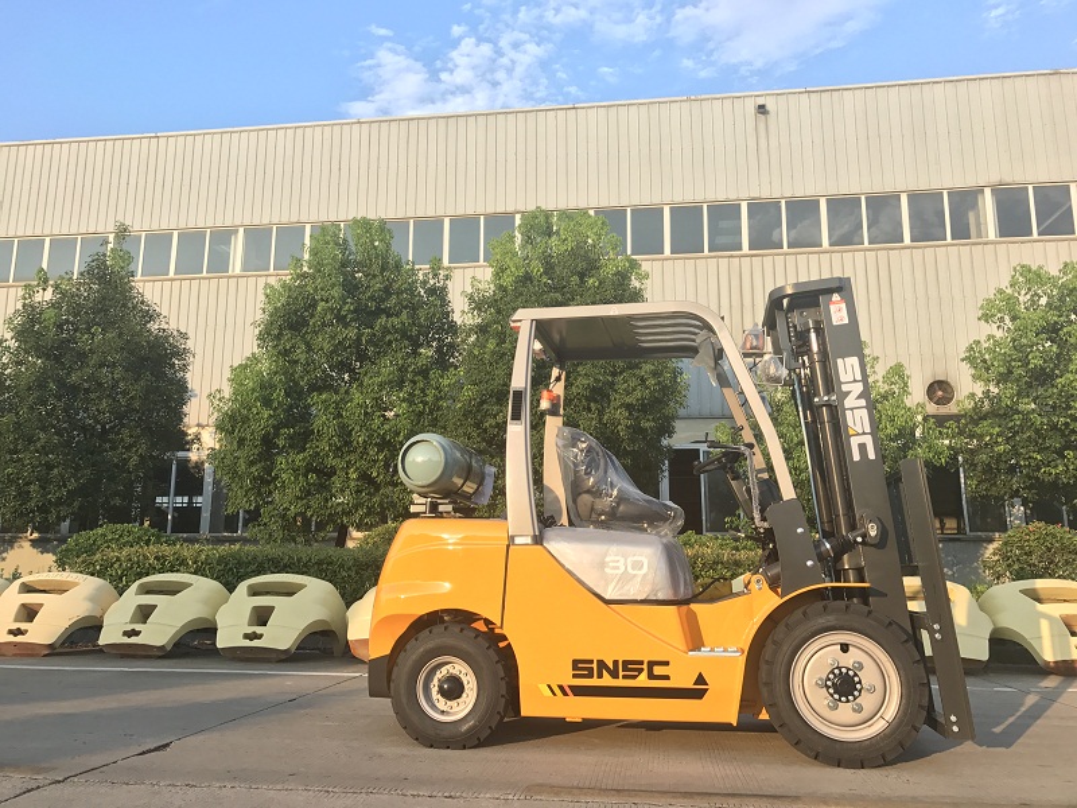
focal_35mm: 28
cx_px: 538
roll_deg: -0.2
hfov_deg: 63.4
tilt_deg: +11.9
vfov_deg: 49.7
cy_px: 404
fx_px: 871
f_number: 1.8
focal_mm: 3.99
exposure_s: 1/520
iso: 20
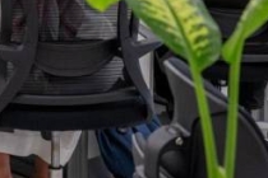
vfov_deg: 9.3
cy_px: -134
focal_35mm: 142
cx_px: 17
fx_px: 1057
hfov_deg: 14.3
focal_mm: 35
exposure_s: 1/160
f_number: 6.3
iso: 800
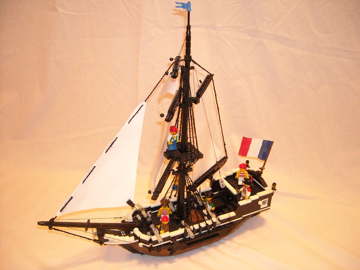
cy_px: 135
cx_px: 180
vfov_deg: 40.7
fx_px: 364
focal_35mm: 35
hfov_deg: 52.6
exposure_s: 1/12
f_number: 2.8
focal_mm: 5.7
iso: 400
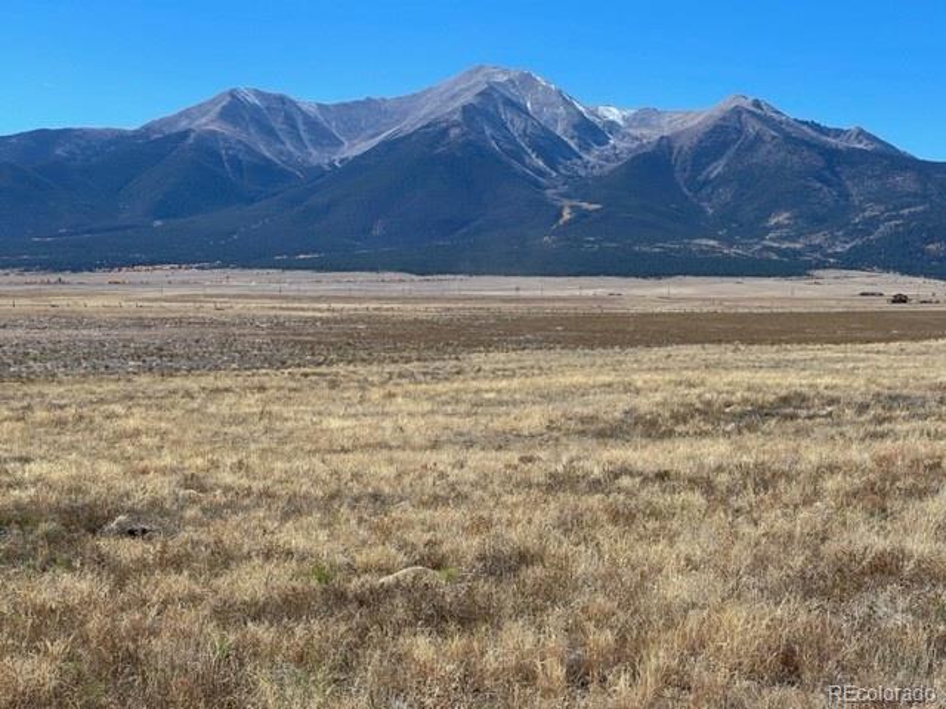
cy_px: 354
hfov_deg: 30.3
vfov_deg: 22.9
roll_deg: -1.2
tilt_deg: -1.1
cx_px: 473
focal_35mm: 64
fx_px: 1749
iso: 20
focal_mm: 7.5
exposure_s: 1/1064
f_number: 2.2
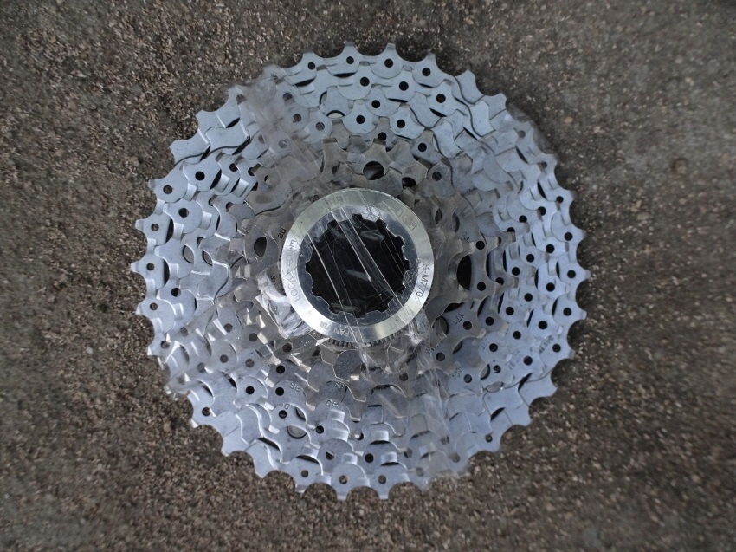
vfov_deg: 56.8
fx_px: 510
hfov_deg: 71.6
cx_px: 368
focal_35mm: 24
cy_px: 276
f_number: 3.5
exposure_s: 1/30
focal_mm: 4.1
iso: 200
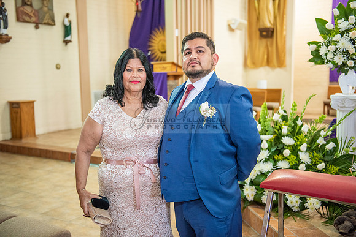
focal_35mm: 42
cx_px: 178
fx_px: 415
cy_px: 118
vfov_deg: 31.9
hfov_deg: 46.4
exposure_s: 1/160
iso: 2000
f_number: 2.8
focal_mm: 42
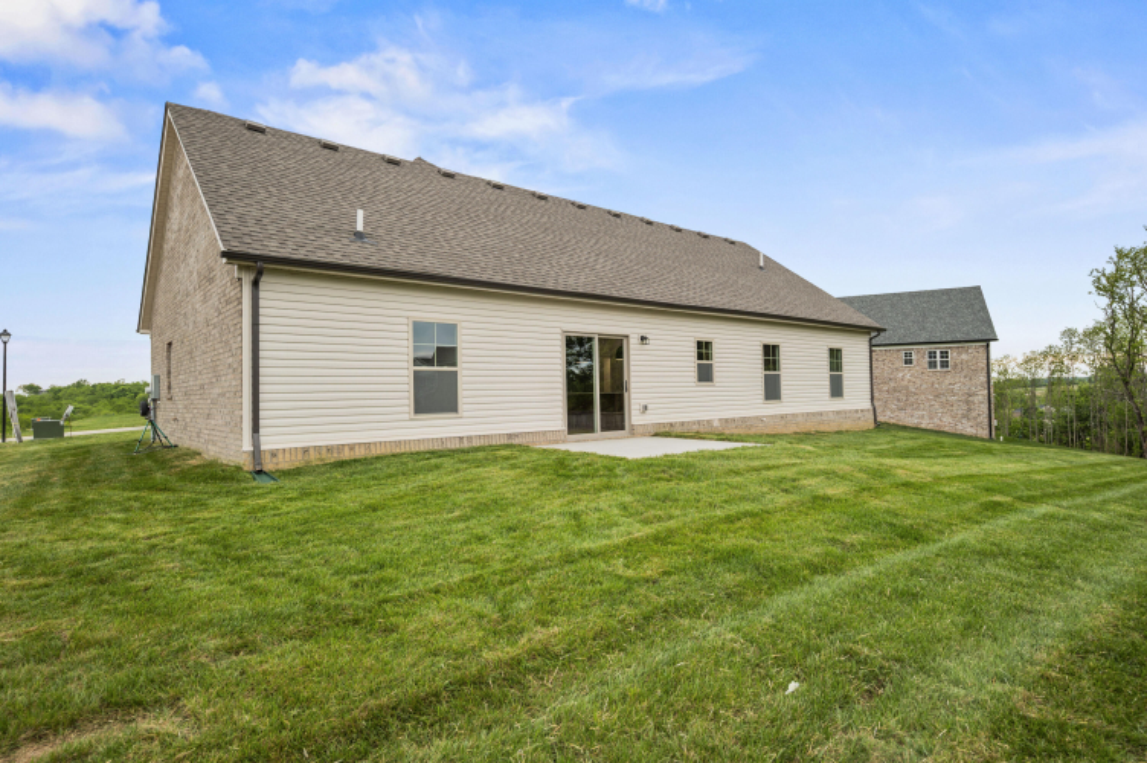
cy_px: 382
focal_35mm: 18
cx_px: 574
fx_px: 589
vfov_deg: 65.8
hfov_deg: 88.5
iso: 125
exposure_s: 1/200
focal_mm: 18.5
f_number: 4.5
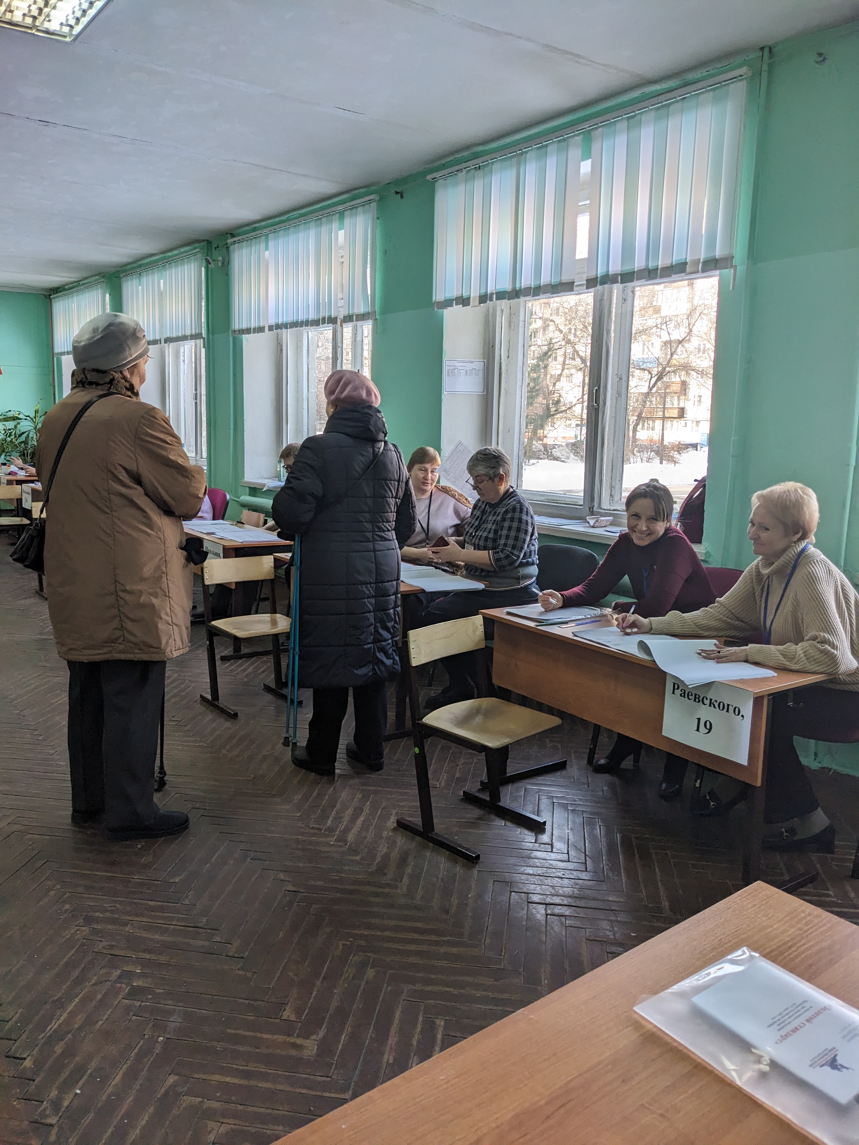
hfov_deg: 51.4
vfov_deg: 65.3
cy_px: 572
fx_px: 893
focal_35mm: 27
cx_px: 430
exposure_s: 1/166
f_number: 1.73
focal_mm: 4.38
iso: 43
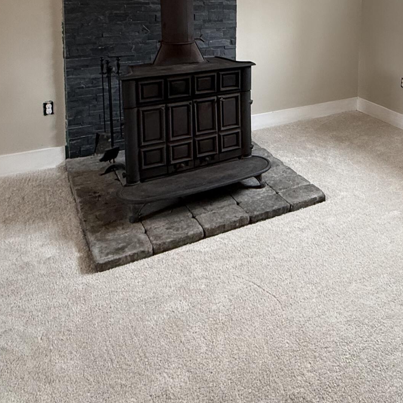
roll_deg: -2.3
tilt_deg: -6.0
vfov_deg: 43.0
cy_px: 35
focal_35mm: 35
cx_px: 327
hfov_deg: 44.7
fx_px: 461
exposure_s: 1/120
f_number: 2.2
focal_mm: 2.22
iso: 200
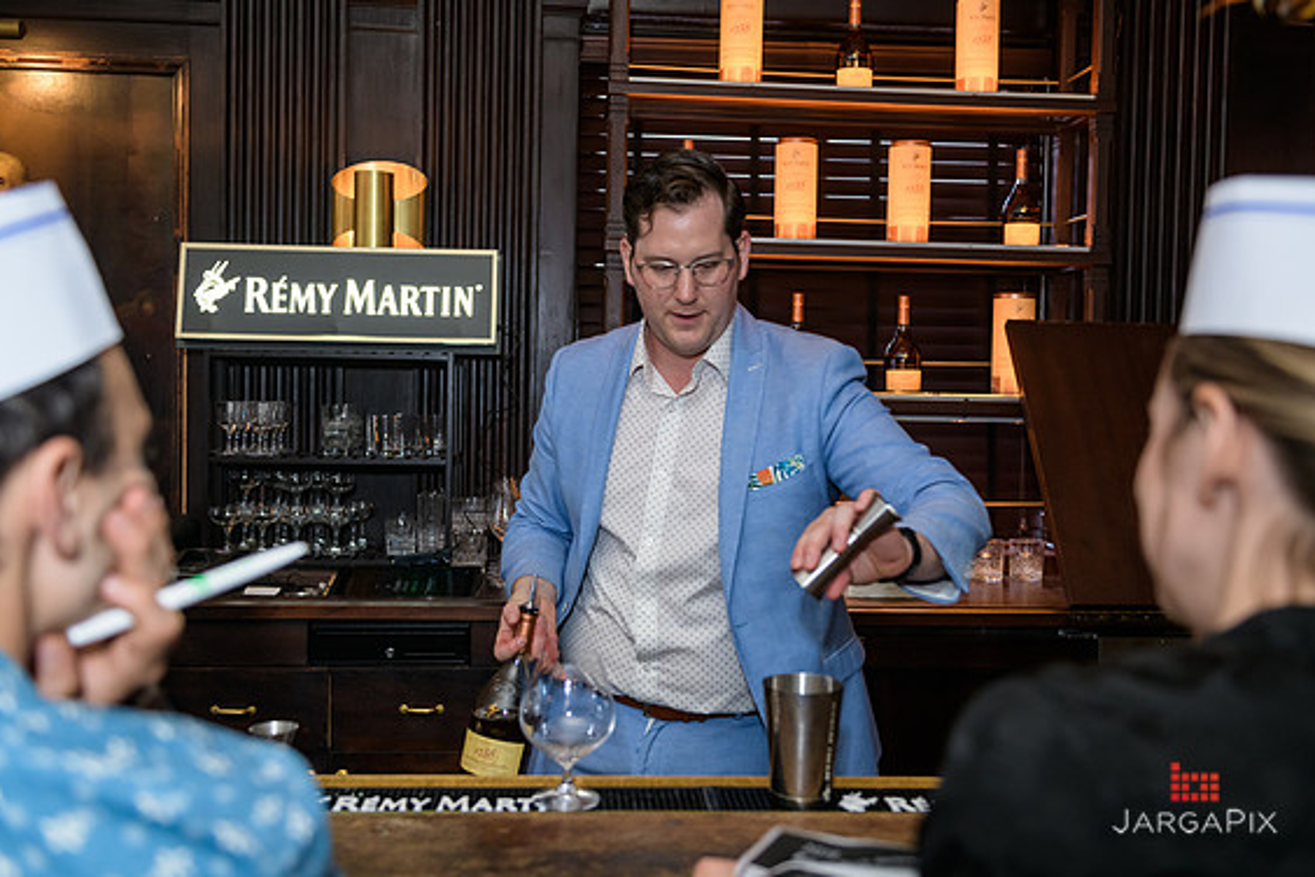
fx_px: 1278
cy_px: 433
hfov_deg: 54.4
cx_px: 660
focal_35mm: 35
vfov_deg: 37.9
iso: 1000
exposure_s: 1/125
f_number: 3.2
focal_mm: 34
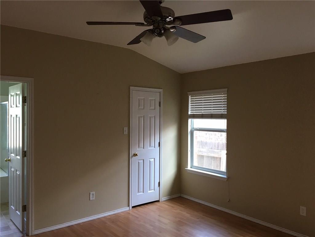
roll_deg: -0.8
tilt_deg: -0.6
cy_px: 118
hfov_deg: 61.7
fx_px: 264
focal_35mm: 29
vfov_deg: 48.2
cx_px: 158
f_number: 2.2
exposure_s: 1/30
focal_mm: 4.15
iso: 40
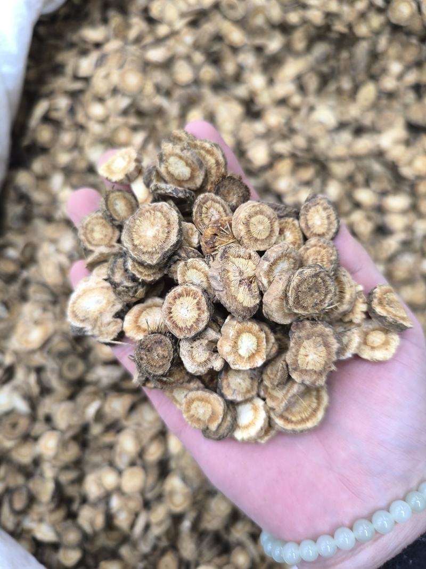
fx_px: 377
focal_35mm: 23
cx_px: 213
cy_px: 284
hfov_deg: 58.9
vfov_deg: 73.9
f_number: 1.65
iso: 800
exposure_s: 1/33.3
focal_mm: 6.14
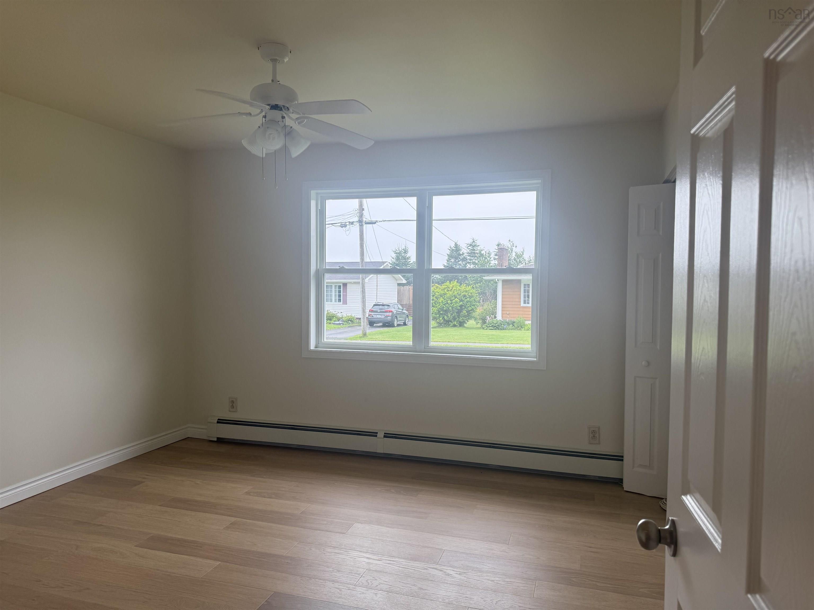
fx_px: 564
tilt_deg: -2.2
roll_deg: -0.5
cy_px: 305
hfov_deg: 71.6
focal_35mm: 24
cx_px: 407
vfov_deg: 56.8
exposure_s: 1/237
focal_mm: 6.76
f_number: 1.78
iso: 100
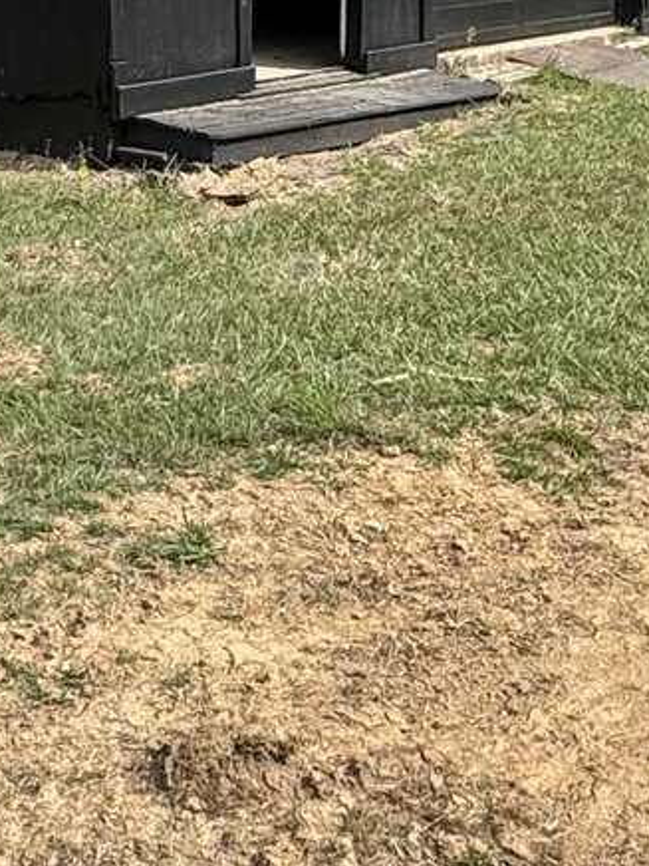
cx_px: 226
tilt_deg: -10.3
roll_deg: -0.9
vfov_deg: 25.6
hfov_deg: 19.8
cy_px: 109
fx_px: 1850
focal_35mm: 74
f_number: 2.2
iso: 50
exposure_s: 1/1094
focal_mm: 2.22
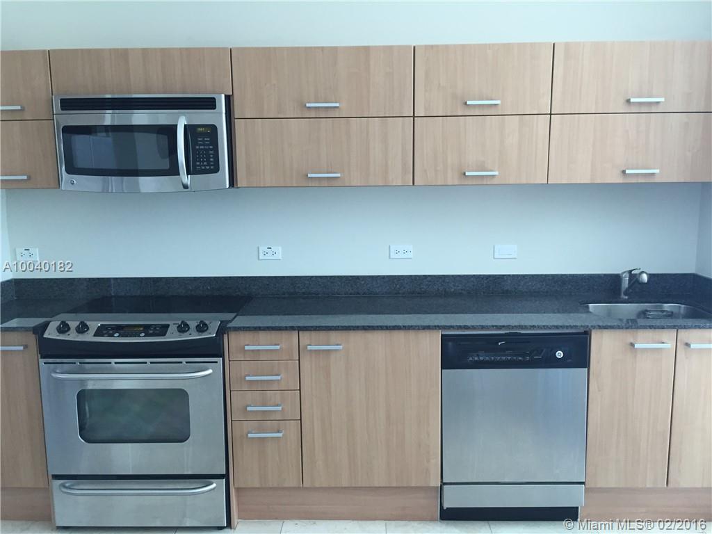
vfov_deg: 48.2
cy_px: 267
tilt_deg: -8.9
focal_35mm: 29
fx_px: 596
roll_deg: +0.0
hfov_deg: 61.7
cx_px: 356
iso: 50
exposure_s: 1/30
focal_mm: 4.15
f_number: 2.2
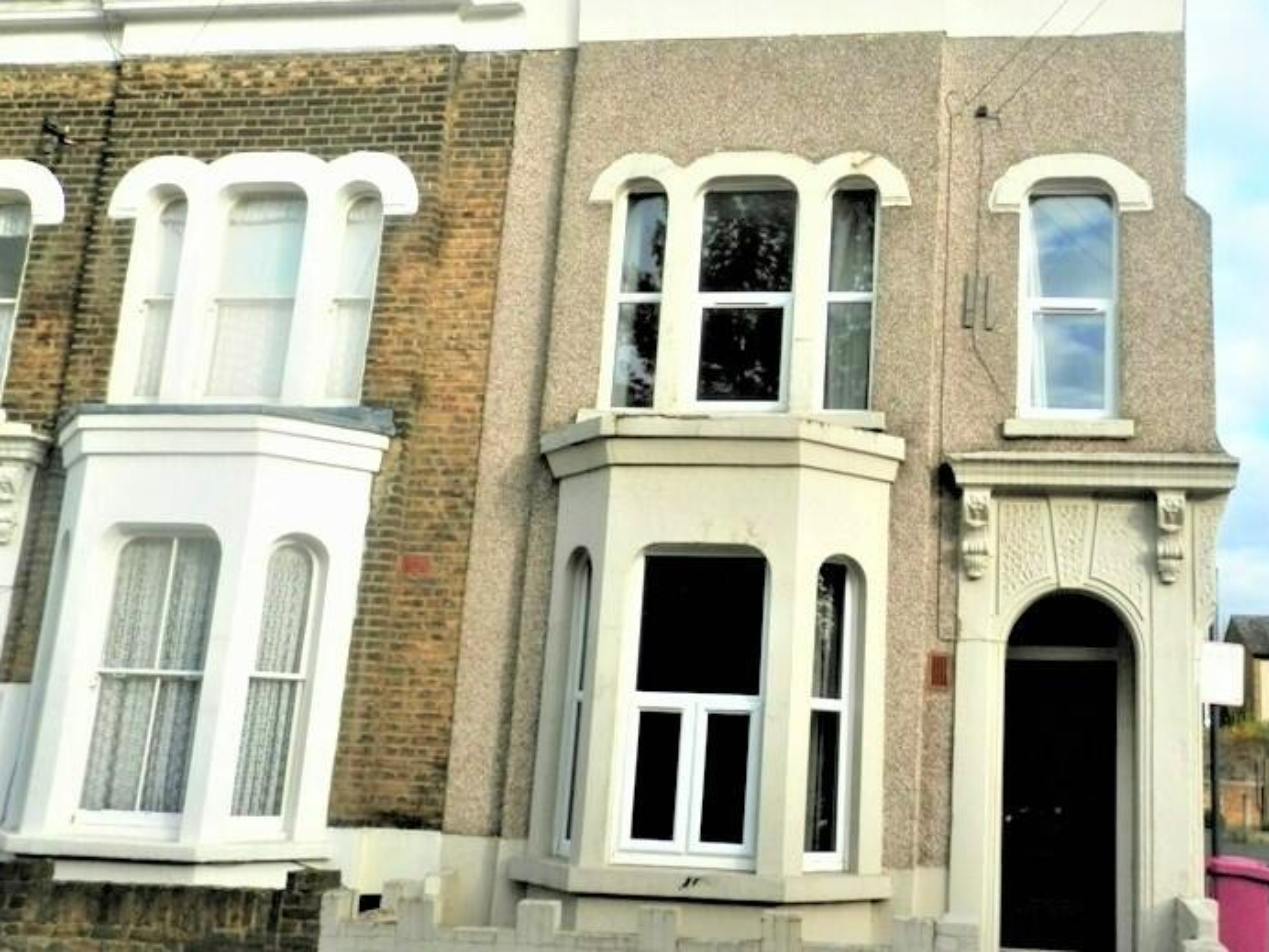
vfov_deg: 38.6
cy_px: 424
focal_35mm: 37
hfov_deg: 49.4
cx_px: 834
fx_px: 1356
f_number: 3
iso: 80
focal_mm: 4.5
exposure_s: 1/640
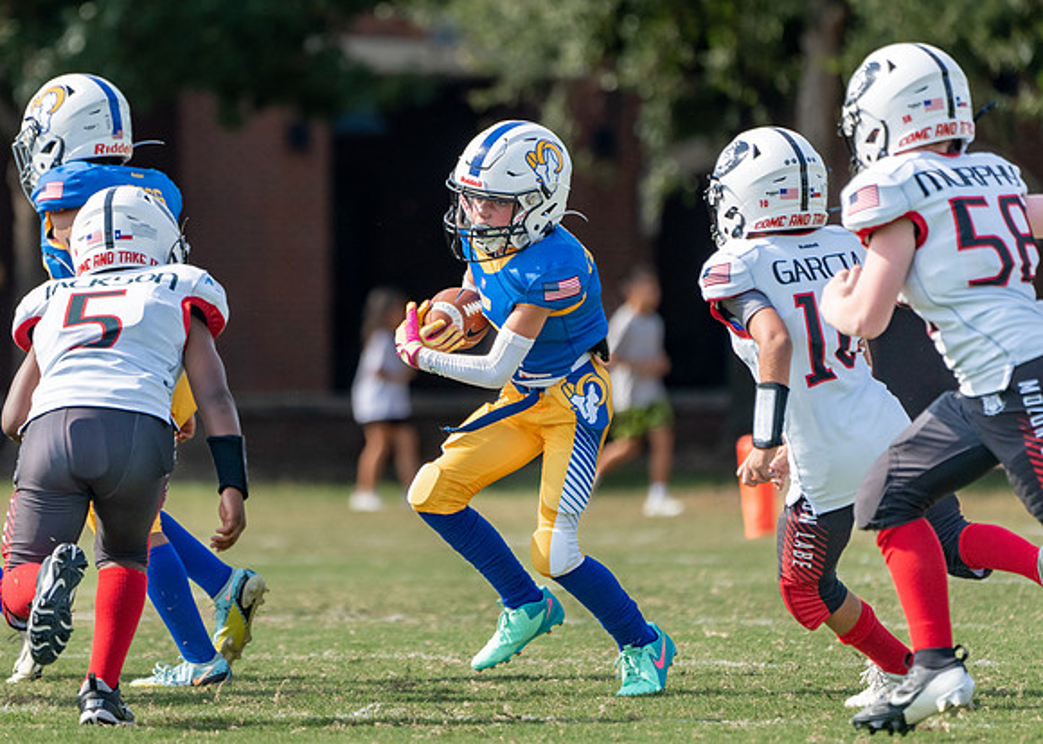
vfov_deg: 2.6
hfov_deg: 3.6
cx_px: 395
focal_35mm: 560
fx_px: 16578
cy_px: 280
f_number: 5.6
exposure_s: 1/2500
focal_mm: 400
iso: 500
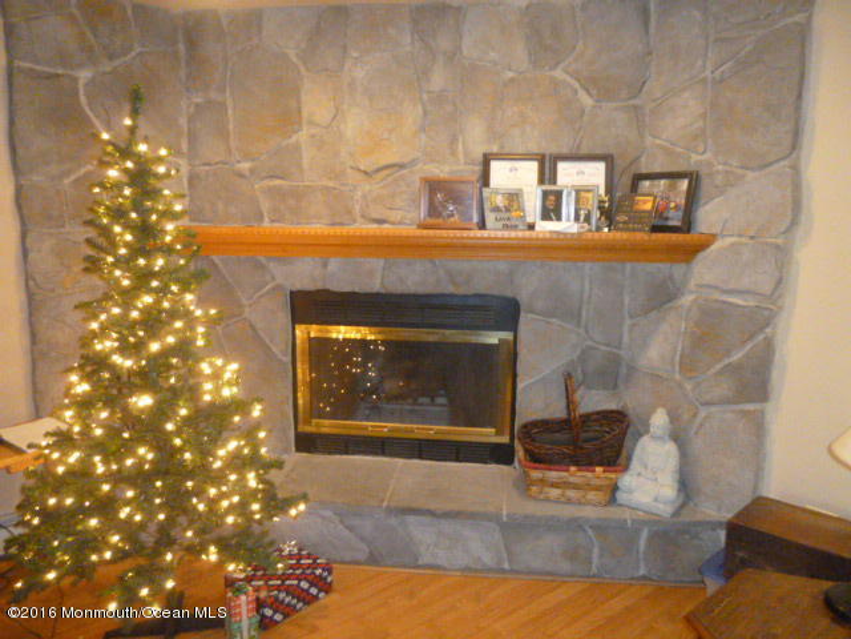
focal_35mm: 25
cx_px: 426
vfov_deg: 54.9
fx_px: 615
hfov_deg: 69.4
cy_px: 320
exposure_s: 1/15
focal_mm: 4.5
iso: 800
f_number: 3.1
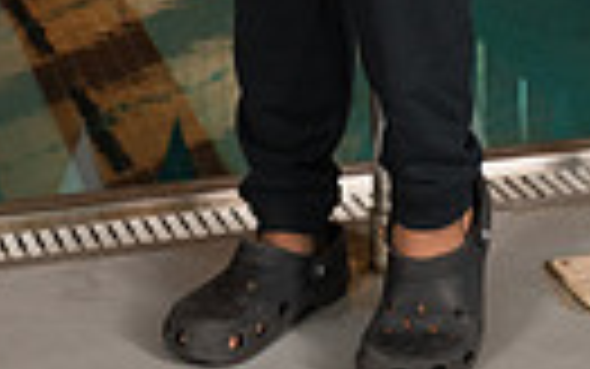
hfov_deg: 12.5
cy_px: -490
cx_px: 329
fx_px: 2703
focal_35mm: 168
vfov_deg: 7.4
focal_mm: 48
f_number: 7.1
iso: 800
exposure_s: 1/250
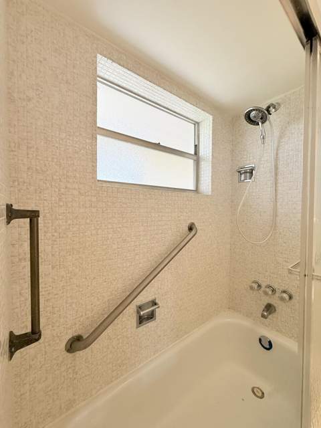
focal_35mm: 14
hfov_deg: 85.7
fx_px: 173
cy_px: 214
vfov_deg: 102.1
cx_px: 160
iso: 125
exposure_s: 1/120
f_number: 2.2
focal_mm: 2.22
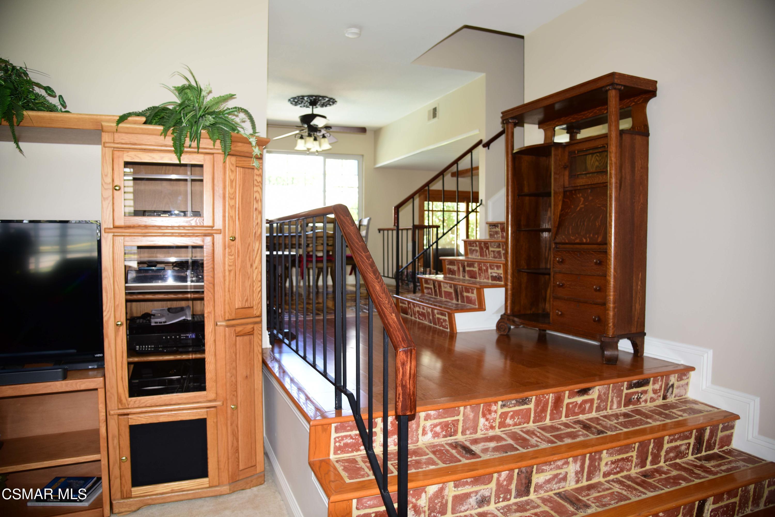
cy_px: 258
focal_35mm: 24
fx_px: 517
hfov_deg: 73.7
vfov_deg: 53.2
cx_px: 388
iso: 400
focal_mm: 24
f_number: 4
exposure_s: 1/60
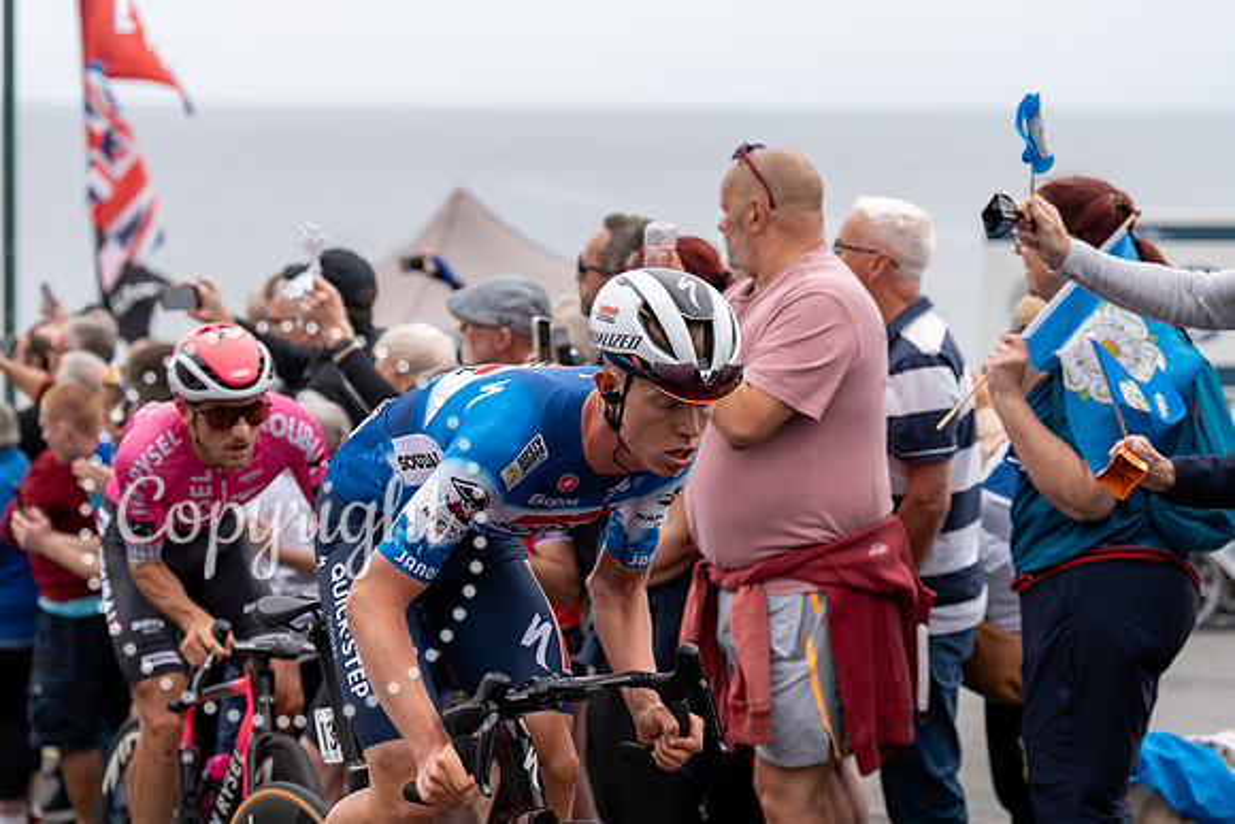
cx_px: 618
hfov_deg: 24.5
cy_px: 412
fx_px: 2848
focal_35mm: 83
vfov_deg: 16.5
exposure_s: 1/1000
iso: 320
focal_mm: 83
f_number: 3.5
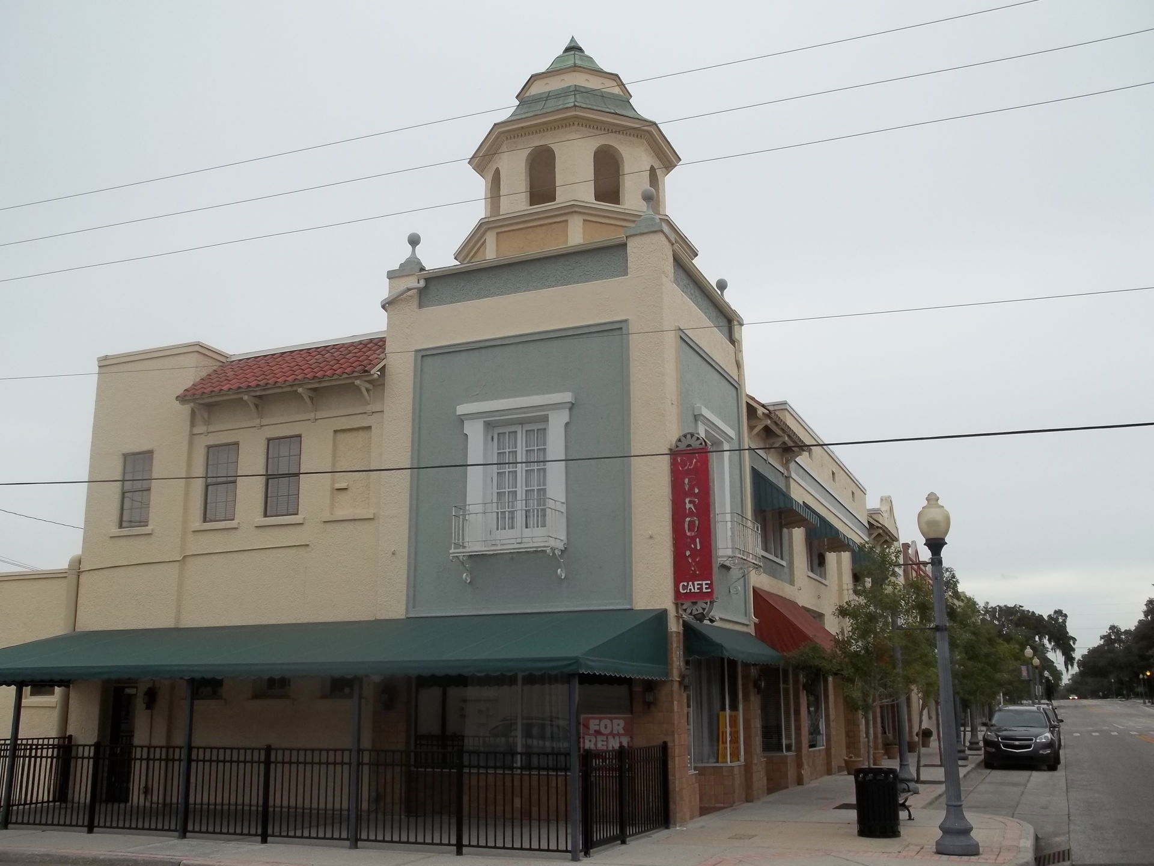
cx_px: 577
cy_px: 433
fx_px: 1100
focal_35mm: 33
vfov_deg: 42.9
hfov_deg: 55.4
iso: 64
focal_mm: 5.9
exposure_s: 1/400
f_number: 3.3
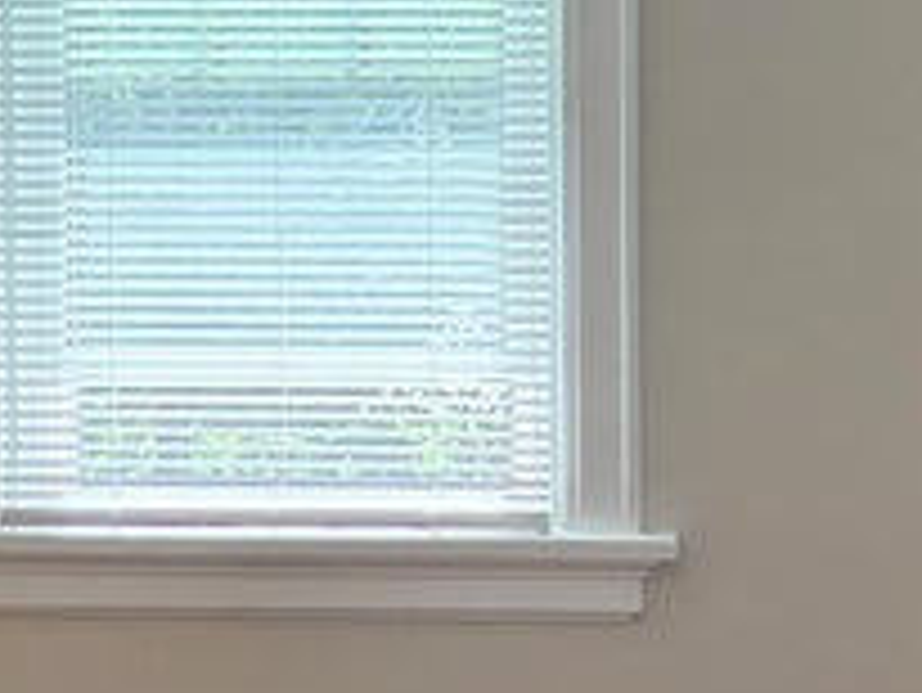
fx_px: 2878
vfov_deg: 13.6
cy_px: 63
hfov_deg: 18.2
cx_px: 506
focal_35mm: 108
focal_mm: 5.96
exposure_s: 1/152
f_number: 1.6
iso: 100
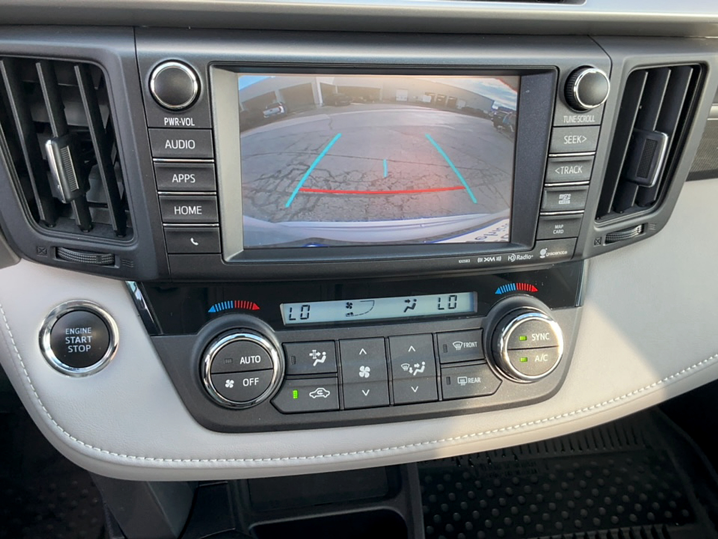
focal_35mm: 30
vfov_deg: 46.8
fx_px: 622
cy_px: 270
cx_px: 359
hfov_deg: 60.0
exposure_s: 1/60
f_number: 1.8
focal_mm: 3
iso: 20
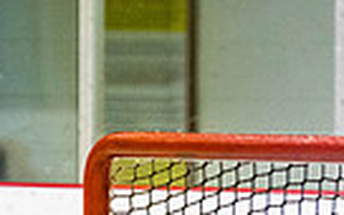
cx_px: 110
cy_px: 368
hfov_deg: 2.3
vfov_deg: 1.5
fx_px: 8391
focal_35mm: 895
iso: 2000
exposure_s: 1/640
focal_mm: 155
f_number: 2.8
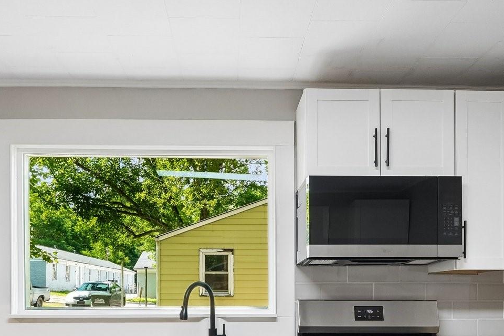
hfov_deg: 58.7
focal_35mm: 32
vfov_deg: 38.6
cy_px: 294
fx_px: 448
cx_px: 243
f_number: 8
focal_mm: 10
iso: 400
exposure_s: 1/15
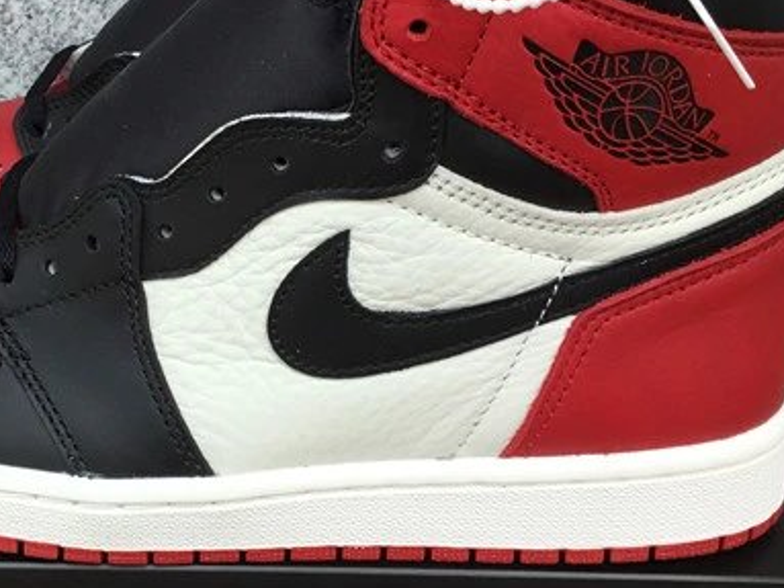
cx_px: 203
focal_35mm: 64
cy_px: 320
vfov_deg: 22.9
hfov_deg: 29.8
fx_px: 1449
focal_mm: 3.3
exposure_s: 1/570
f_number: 2.4
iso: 25
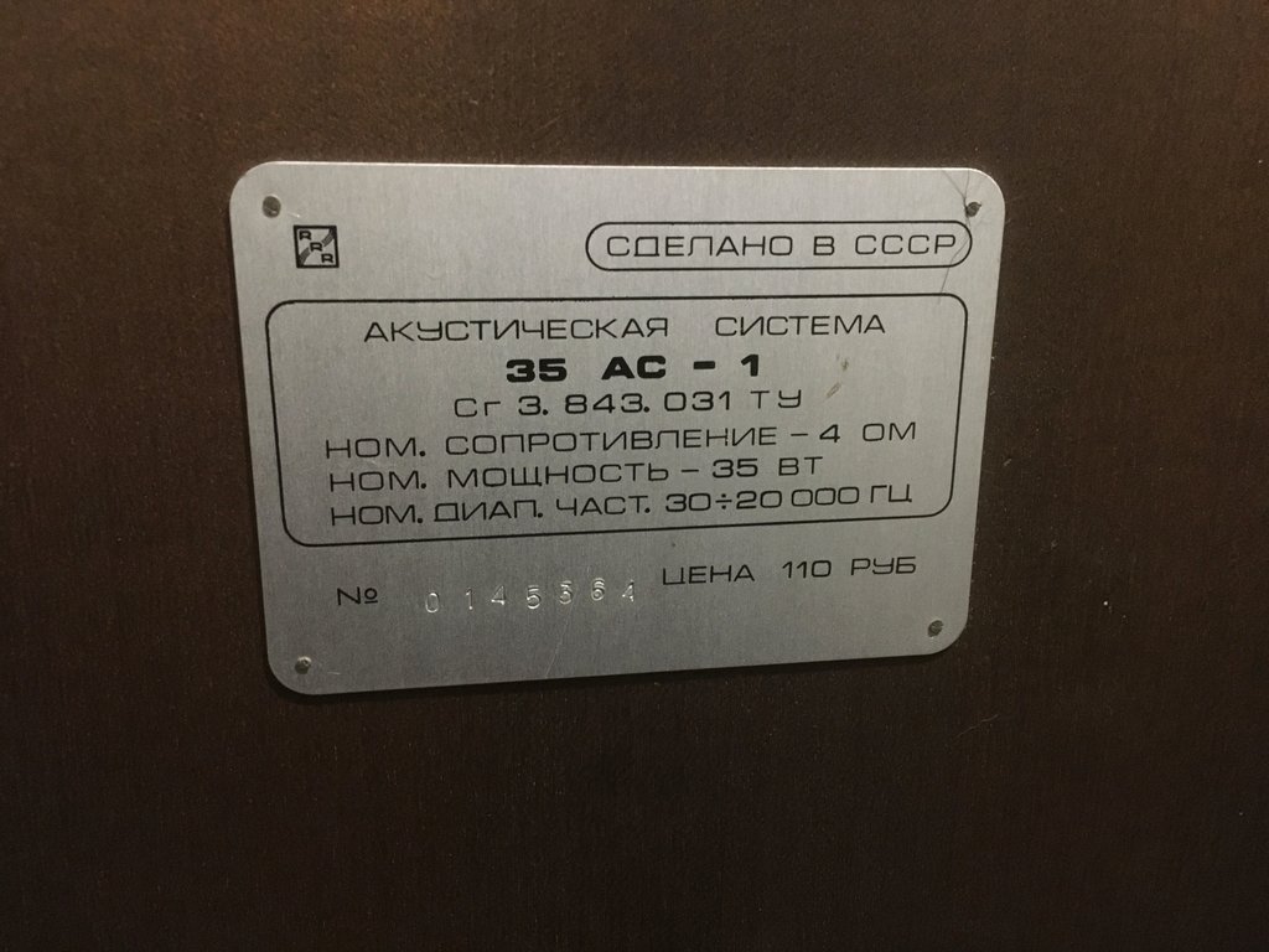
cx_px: 634
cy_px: 476
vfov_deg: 48.2
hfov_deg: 61.7
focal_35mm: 29
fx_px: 1063
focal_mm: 4.15
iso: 500
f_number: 2.2
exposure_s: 1/17
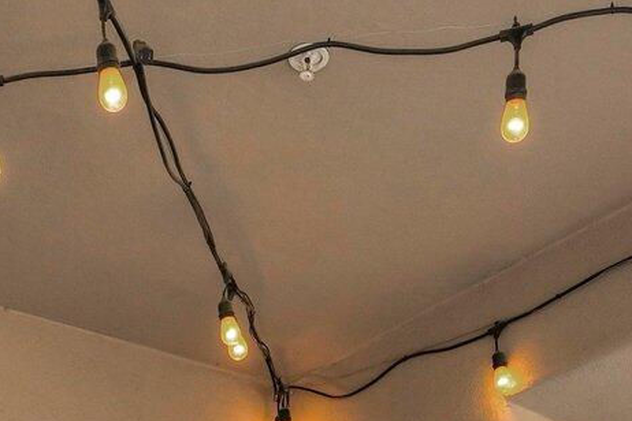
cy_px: 932
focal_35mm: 71
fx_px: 1246
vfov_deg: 14.5
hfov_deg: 28.3
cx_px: 216
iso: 500
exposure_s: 1/200
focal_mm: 16
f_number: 5.6
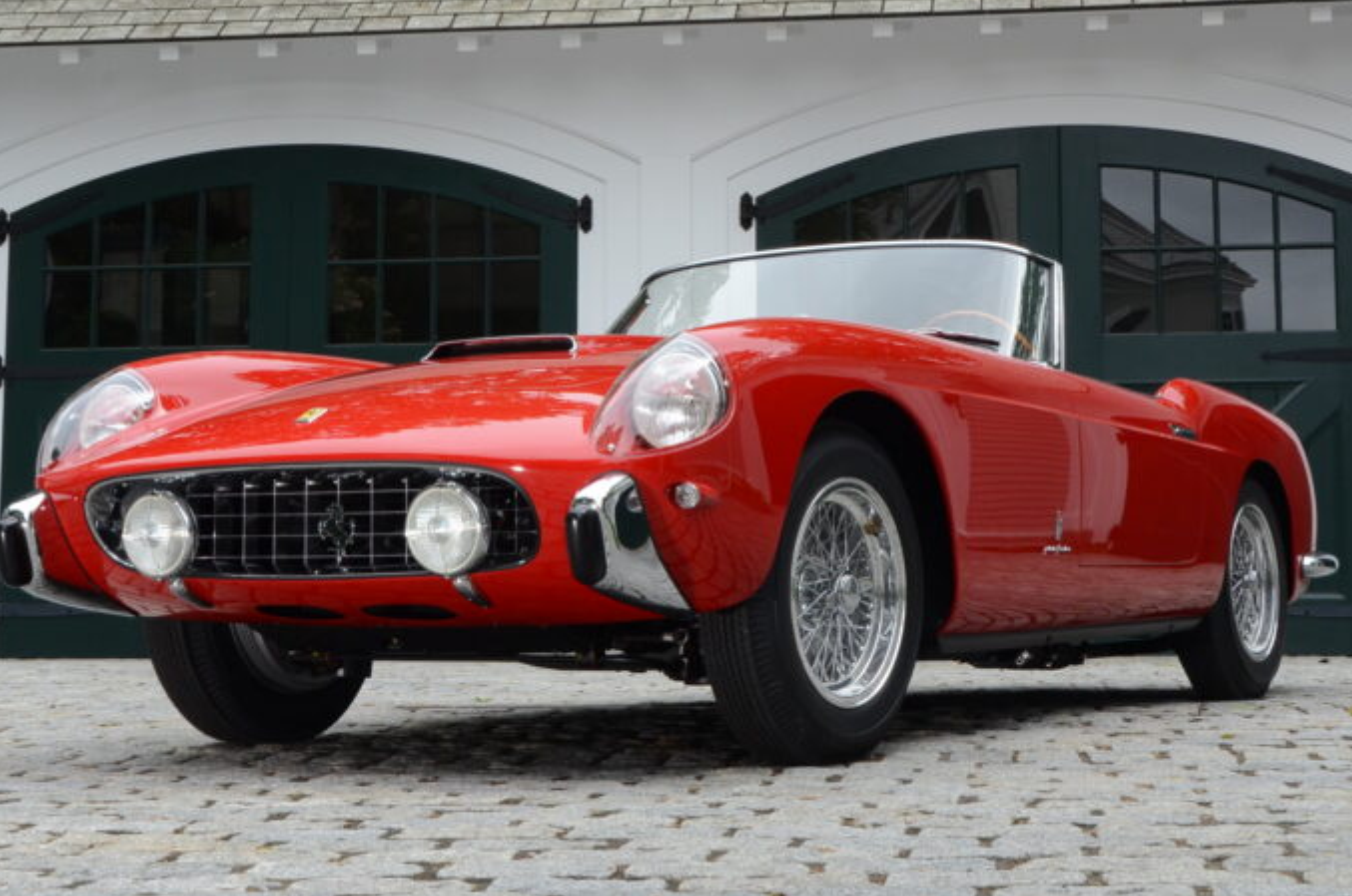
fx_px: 2465
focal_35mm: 66
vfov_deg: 20.5
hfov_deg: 30.7
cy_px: 303
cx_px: 695
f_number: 13
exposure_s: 1/180
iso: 500
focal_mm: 29
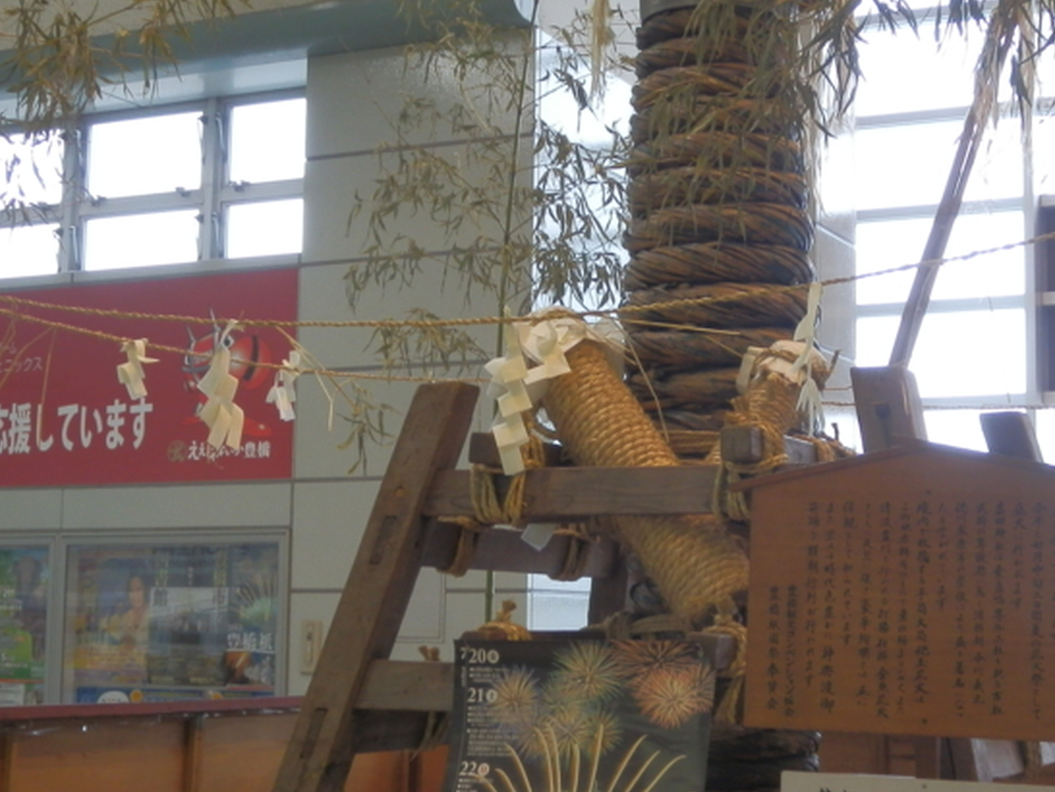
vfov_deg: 22.6
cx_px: 630
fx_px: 1982
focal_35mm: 65
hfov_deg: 29.7
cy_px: 400
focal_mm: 6.7
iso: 160
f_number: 3.9
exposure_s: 1/40
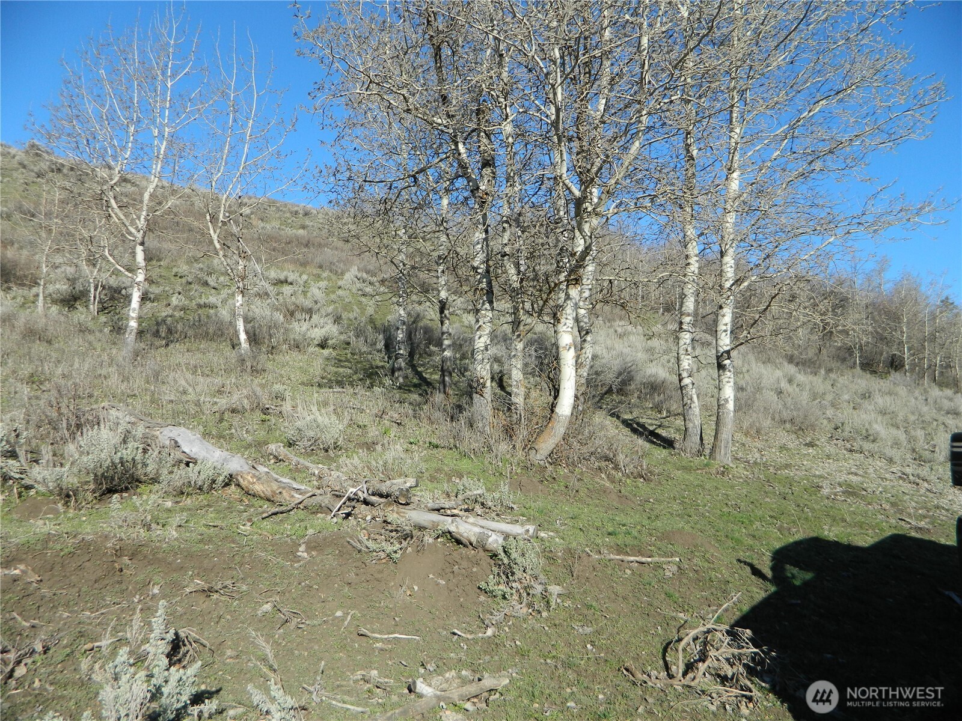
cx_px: 481
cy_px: 360
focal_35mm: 25
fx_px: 695
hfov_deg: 69.4
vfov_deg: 54.9
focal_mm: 4.5
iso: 80
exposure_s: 1/800
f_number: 3.1
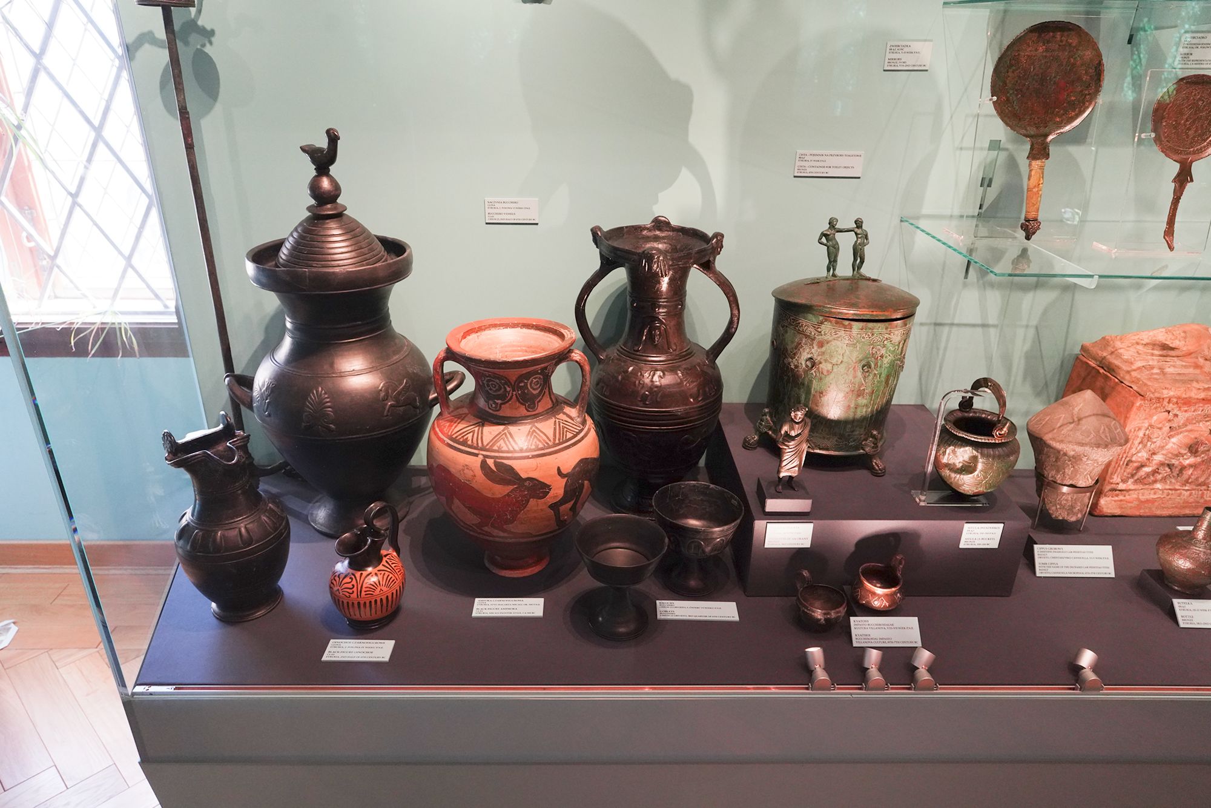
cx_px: 606
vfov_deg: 53.1
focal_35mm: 24
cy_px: 404
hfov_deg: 73.7
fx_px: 807
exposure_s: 1/80
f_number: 5.6
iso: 3200
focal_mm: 24
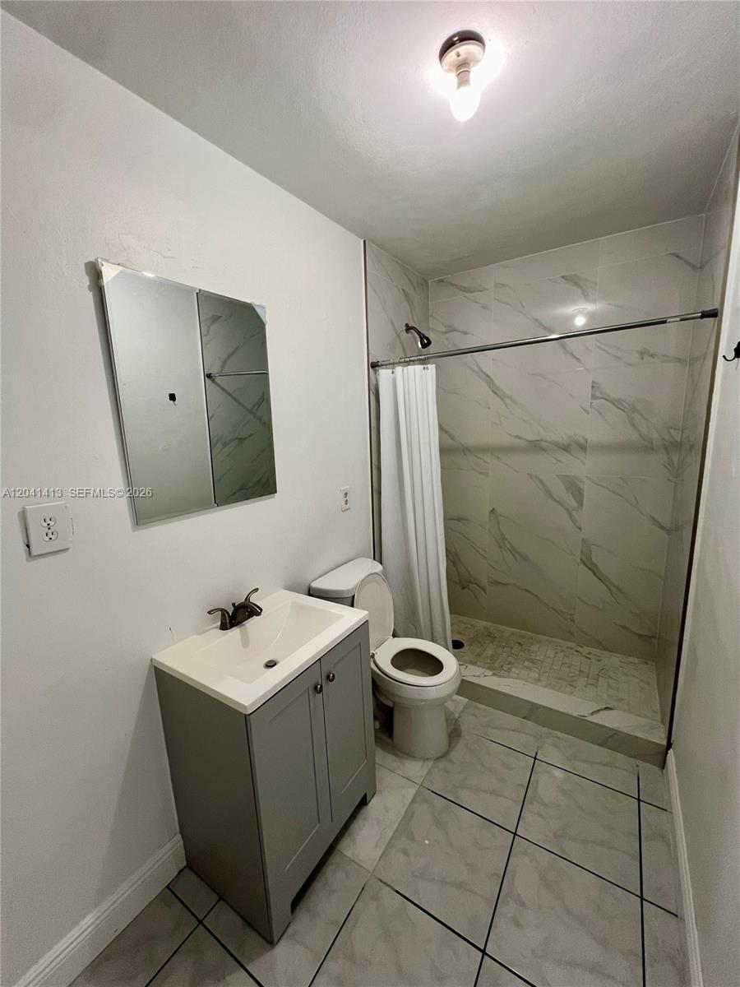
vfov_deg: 106.2
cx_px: 370
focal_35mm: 13
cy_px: 494
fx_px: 371
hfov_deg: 89.9
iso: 160
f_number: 1.8
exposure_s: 1/60
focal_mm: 1.57
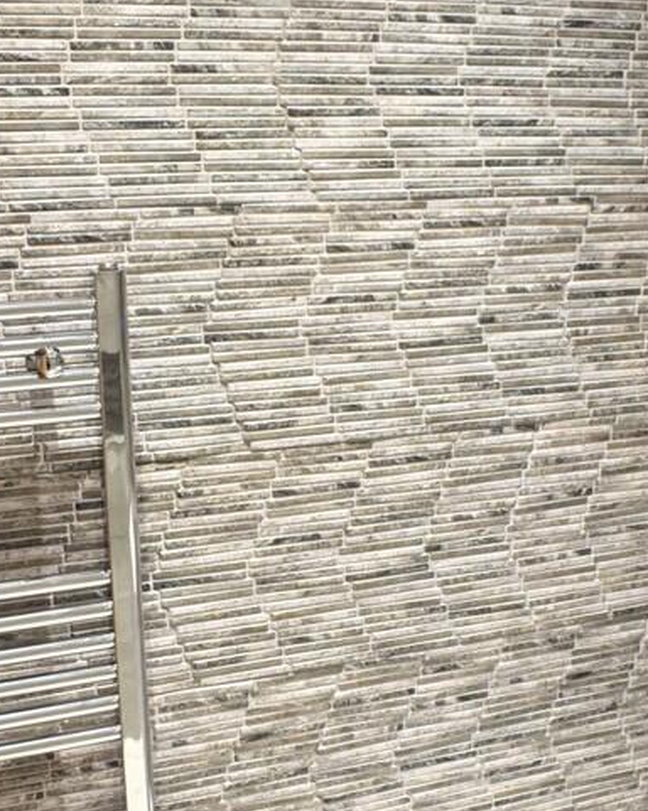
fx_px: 1296
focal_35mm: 54
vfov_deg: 34.6
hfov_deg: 28.0
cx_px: 392
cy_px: 497
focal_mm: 18
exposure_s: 1/60
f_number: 4
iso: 560
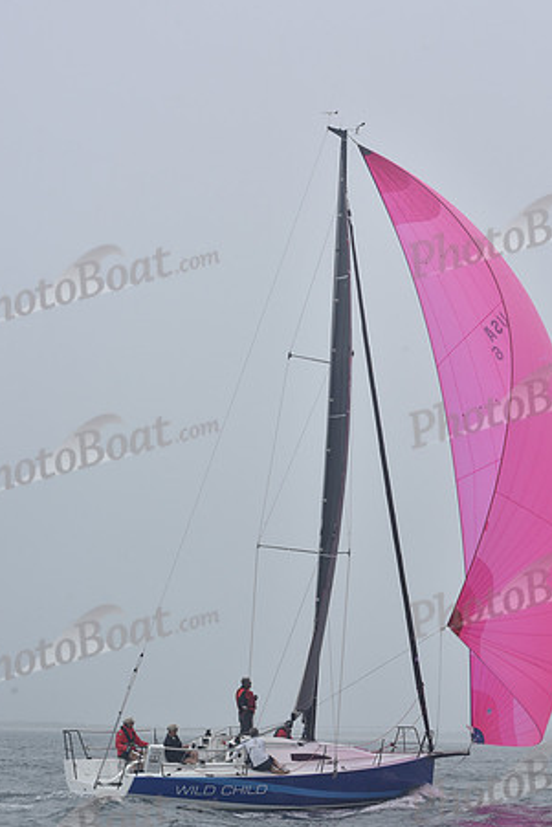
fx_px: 2068
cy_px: 523
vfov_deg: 22.6
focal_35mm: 90
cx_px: 315
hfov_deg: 15.2
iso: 250
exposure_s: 1/800
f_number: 11
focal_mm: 70
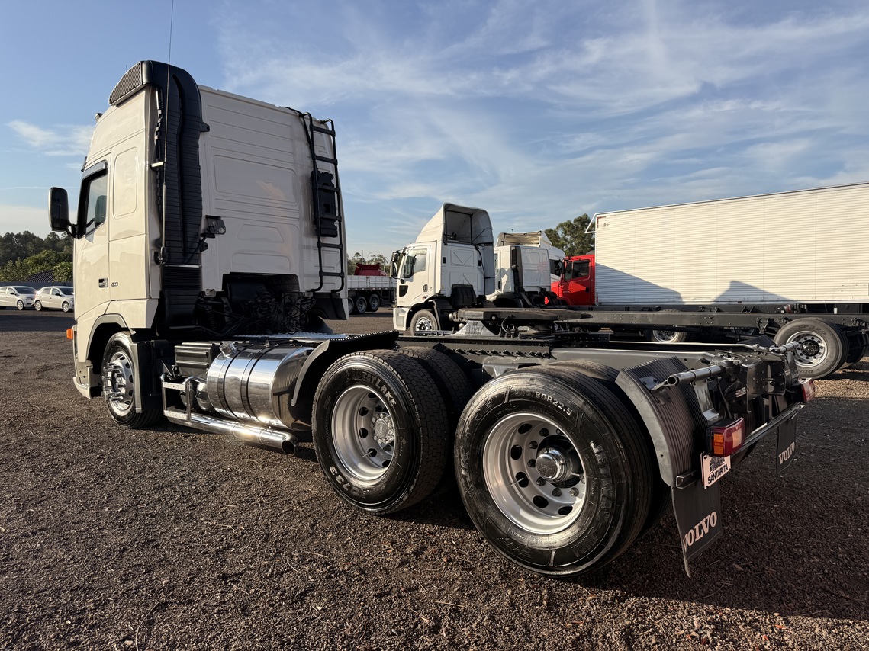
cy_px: 326
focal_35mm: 24
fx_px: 602
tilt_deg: -4.5
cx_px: 434
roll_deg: -0.7
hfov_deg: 71.6
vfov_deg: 56.8
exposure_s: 1/3425
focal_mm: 6.76
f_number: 1.78
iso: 80
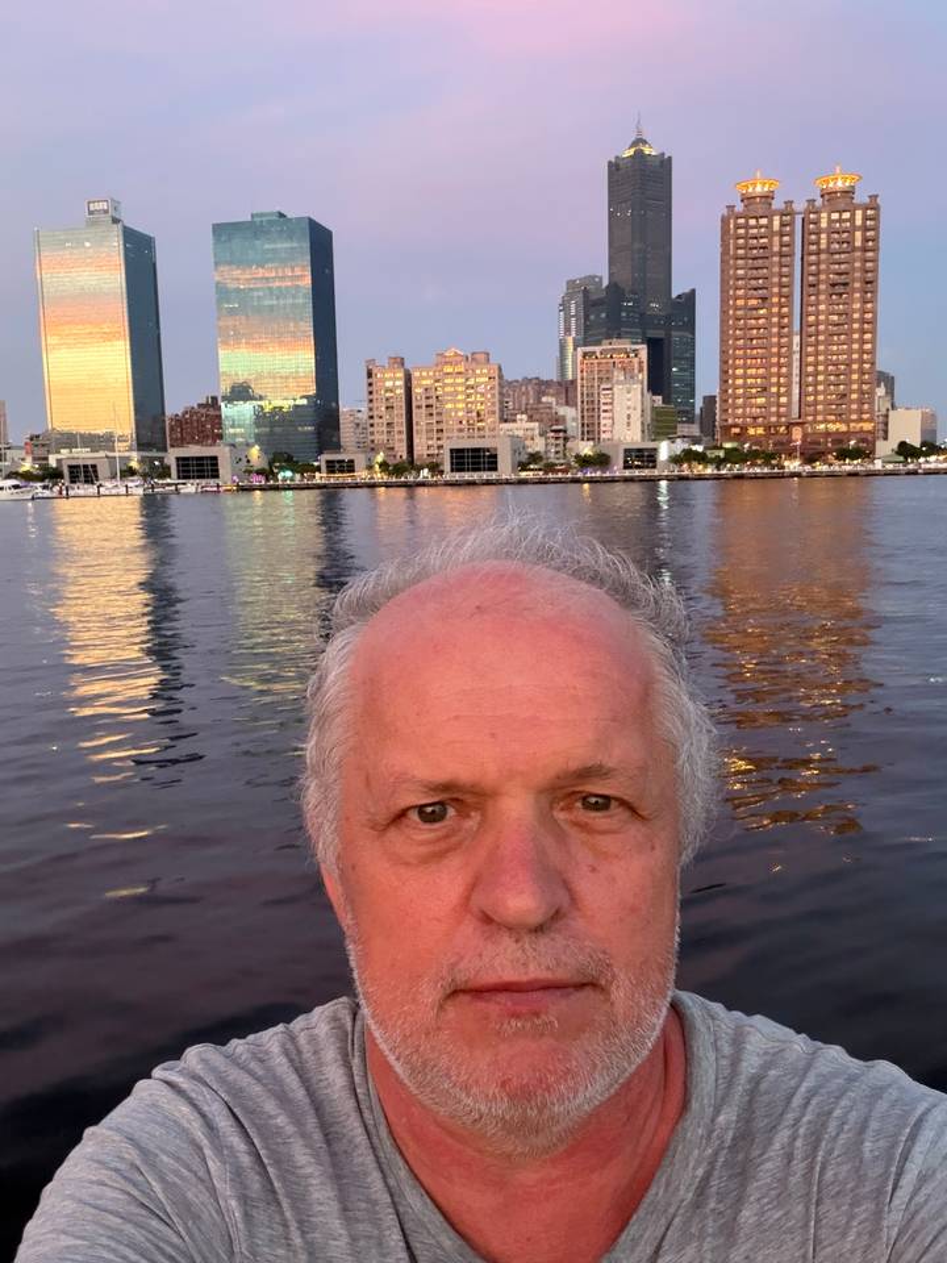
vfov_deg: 60.0
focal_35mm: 30
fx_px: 1094
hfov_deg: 46.8
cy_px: 632
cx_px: 474
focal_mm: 2.71
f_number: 1.9
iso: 400
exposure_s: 1/30
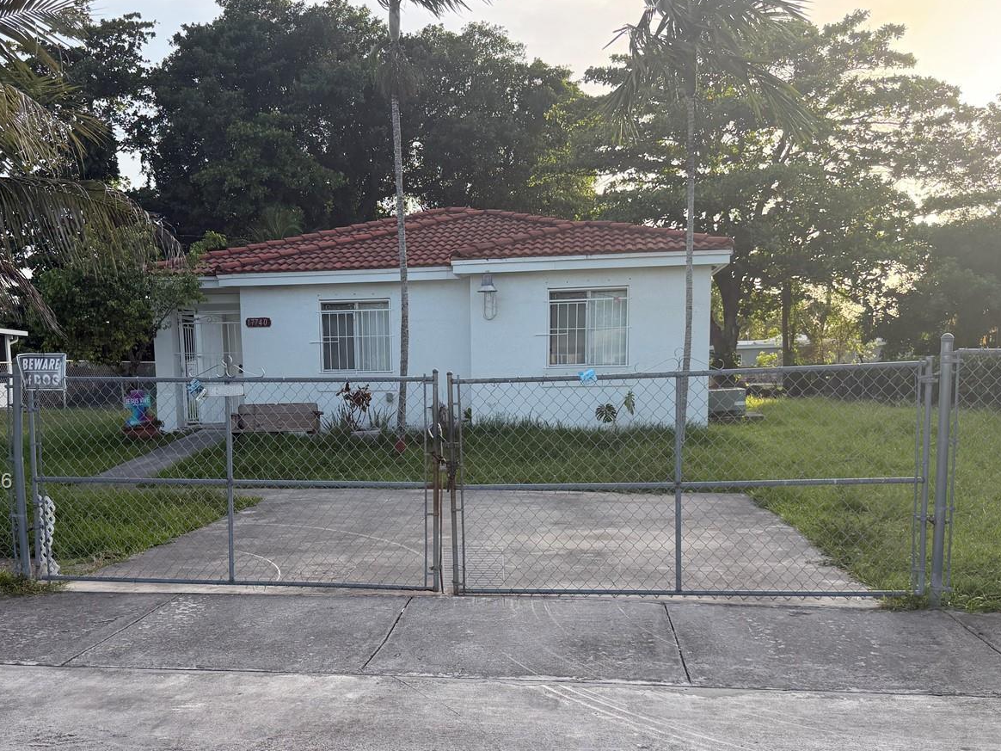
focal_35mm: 33
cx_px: 433
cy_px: 483
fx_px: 954
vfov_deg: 42.5
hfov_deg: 55.2
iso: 100
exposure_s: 1/1139
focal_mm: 6.76
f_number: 1.78
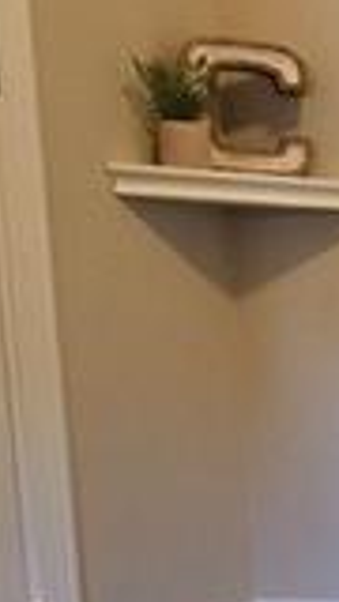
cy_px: 463
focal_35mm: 68
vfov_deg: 30.4
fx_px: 1087
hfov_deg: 11.7
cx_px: 960
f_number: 2.2
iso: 320
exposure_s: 1/60
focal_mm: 2.2
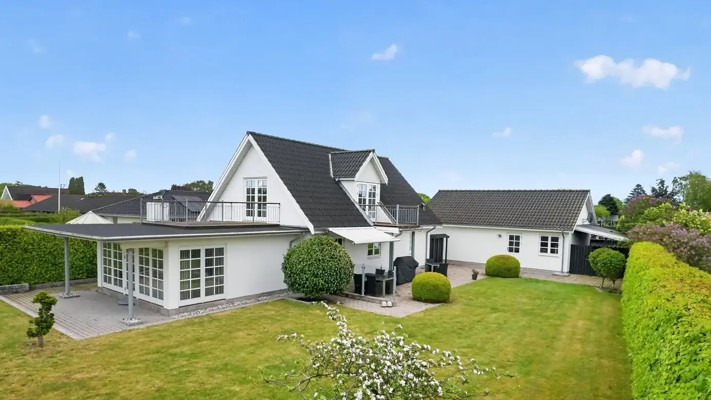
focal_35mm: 23
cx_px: 346
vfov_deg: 49.2
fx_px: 434
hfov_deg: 78.7
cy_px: 239
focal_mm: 21
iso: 400
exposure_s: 1/160
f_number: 8
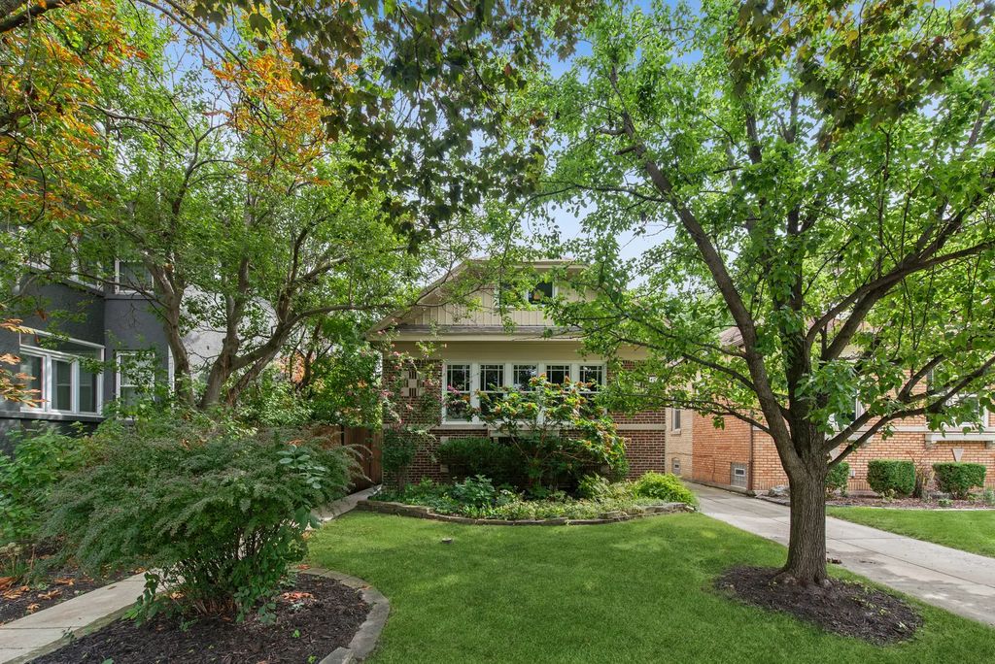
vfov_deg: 81.3
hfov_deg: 104.2
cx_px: 498
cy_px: 332
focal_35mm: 14
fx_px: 387
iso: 200
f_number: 8
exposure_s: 1/80
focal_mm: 14
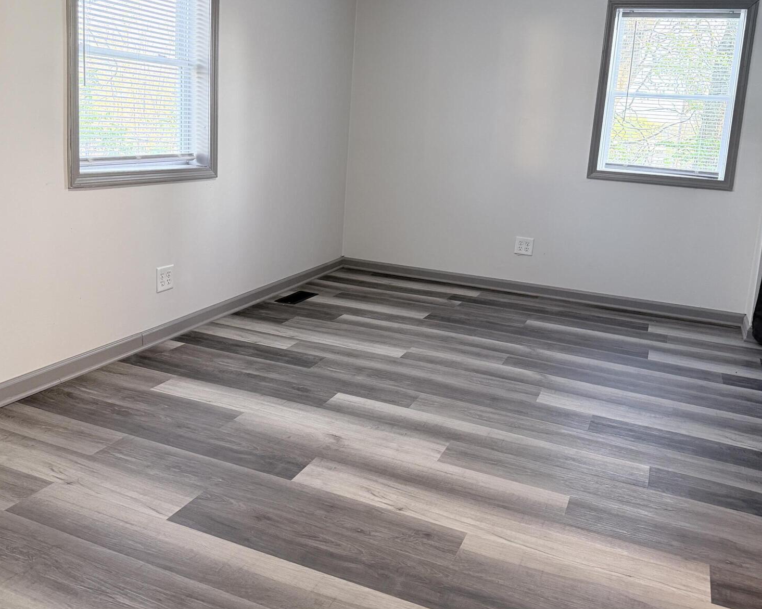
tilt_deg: -9.0
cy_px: 228
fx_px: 722
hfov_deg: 55.7
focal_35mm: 32
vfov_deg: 45.4
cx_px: 379
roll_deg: -3.9
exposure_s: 1/60
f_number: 1.78
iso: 250
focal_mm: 6.76
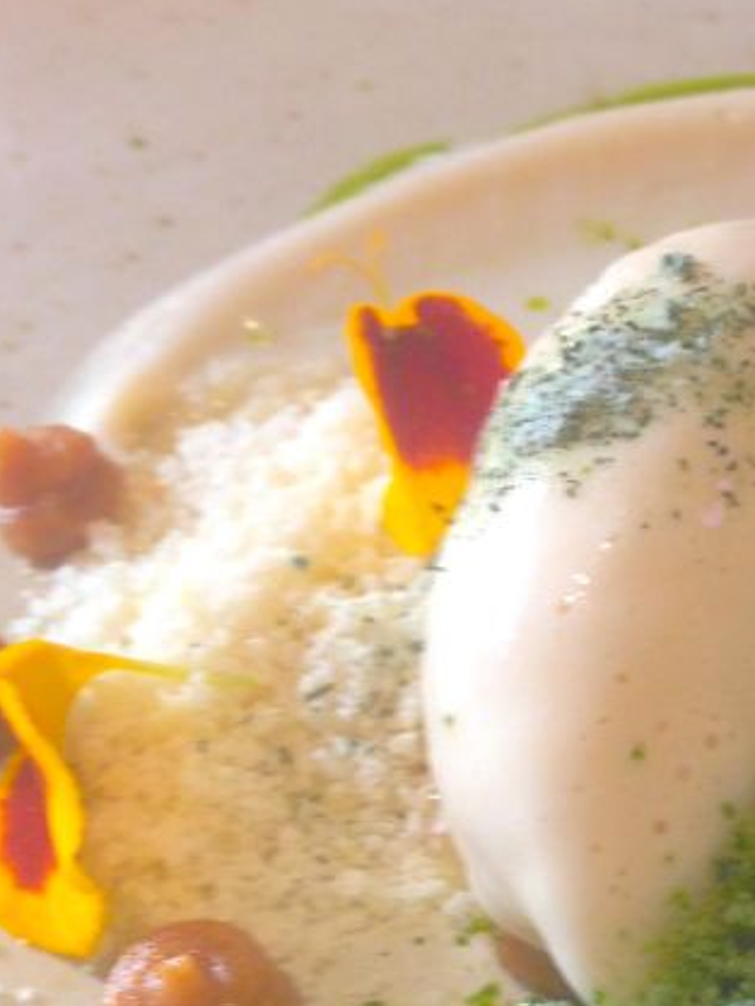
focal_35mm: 81
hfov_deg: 17.9
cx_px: 721
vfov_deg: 24.0
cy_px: 644
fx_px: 2354
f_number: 2.4
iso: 50
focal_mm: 4.12
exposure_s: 1/20
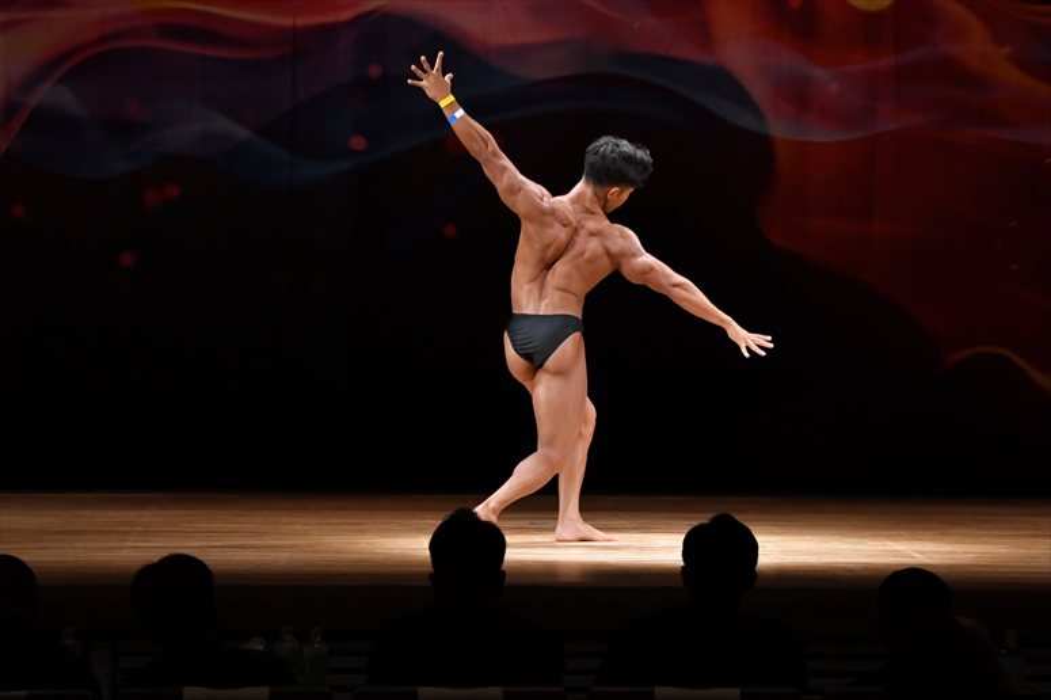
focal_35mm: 202
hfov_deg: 10.2
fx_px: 5894
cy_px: 350
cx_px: 526
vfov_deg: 6.8
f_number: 5.6
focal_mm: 135
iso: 3200
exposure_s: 1/400
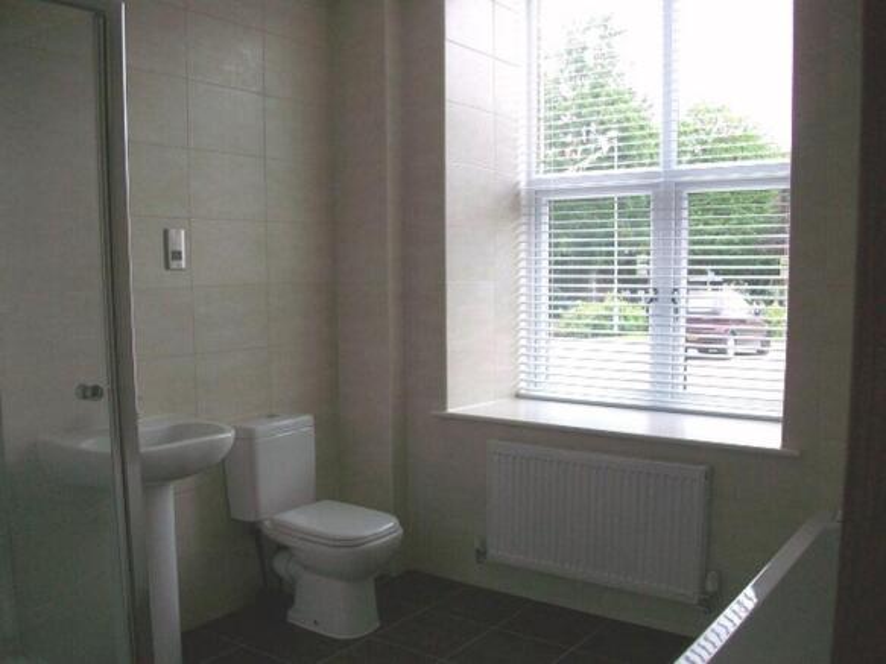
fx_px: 819
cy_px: 332
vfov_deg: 44.1
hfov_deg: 56.8
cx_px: 443
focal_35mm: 32
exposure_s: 1/60
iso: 64
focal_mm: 5.7
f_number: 2.8
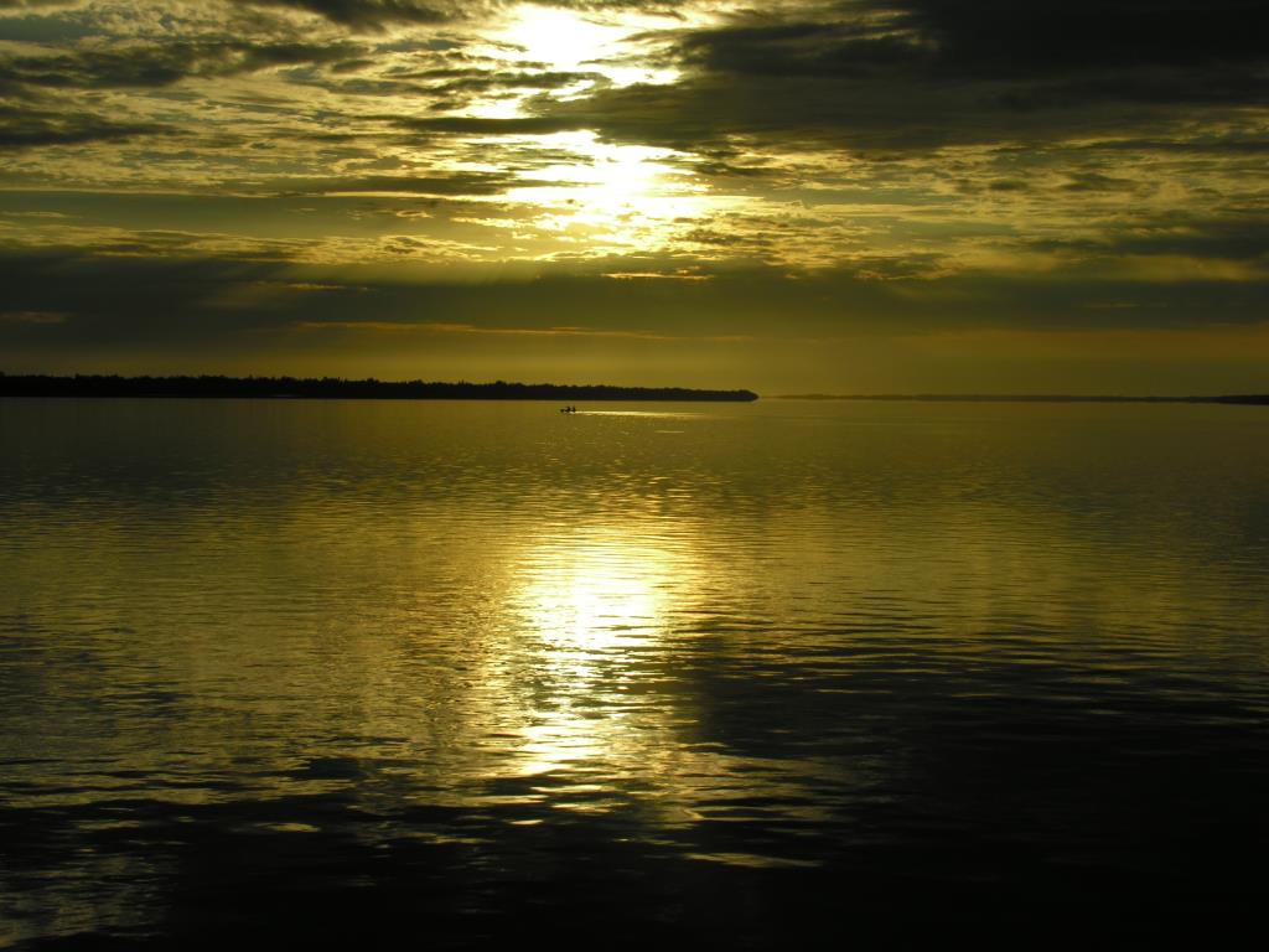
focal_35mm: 71
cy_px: 476
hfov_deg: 27.4
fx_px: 2603
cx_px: 634
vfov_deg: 20.7
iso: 50
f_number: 7.4
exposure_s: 1/379
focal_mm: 18
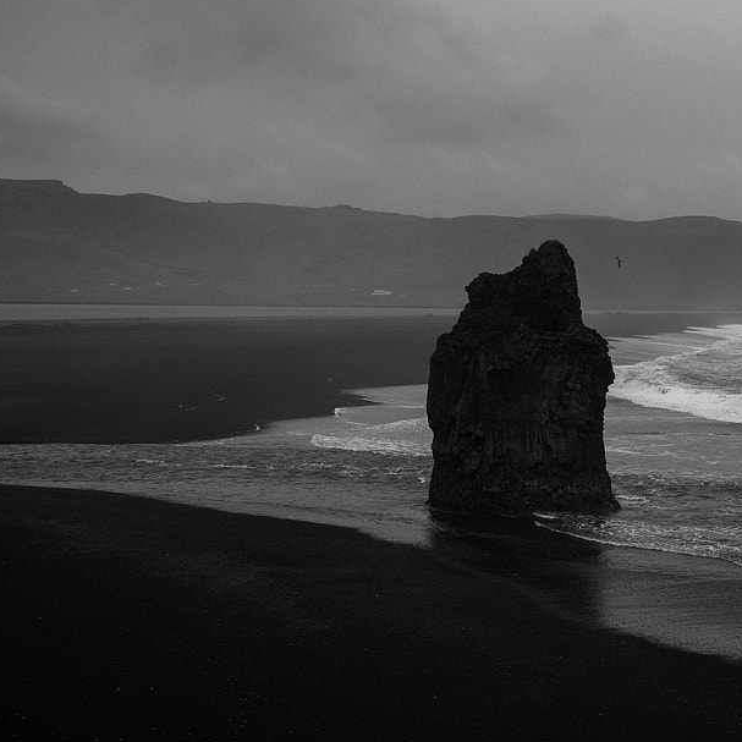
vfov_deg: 26.5
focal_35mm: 65
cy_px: 340
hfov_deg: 24.6
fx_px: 1576
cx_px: 824
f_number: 11
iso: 400
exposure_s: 1/200
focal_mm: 29
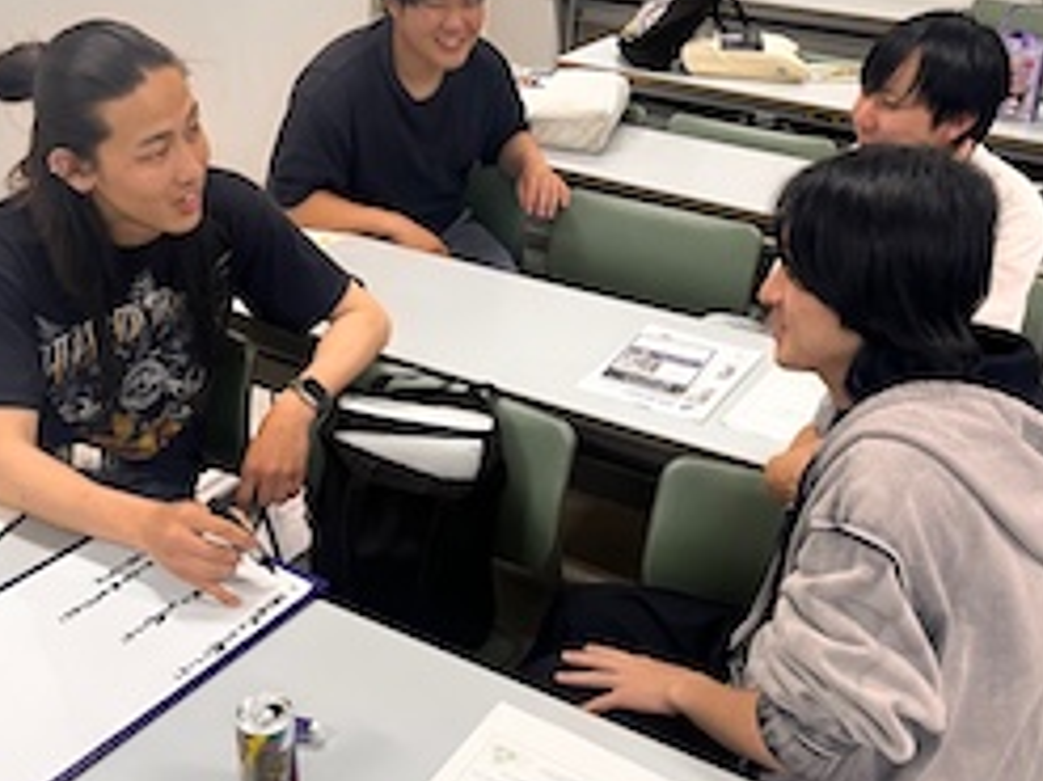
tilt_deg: -28.1
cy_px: 393
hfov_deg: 47.9
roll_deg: -3.7
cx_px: 490
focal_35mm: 39
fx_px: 1175
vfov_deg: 36.8
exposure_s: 1/60
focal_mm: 5.1
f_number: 1.6
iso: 100
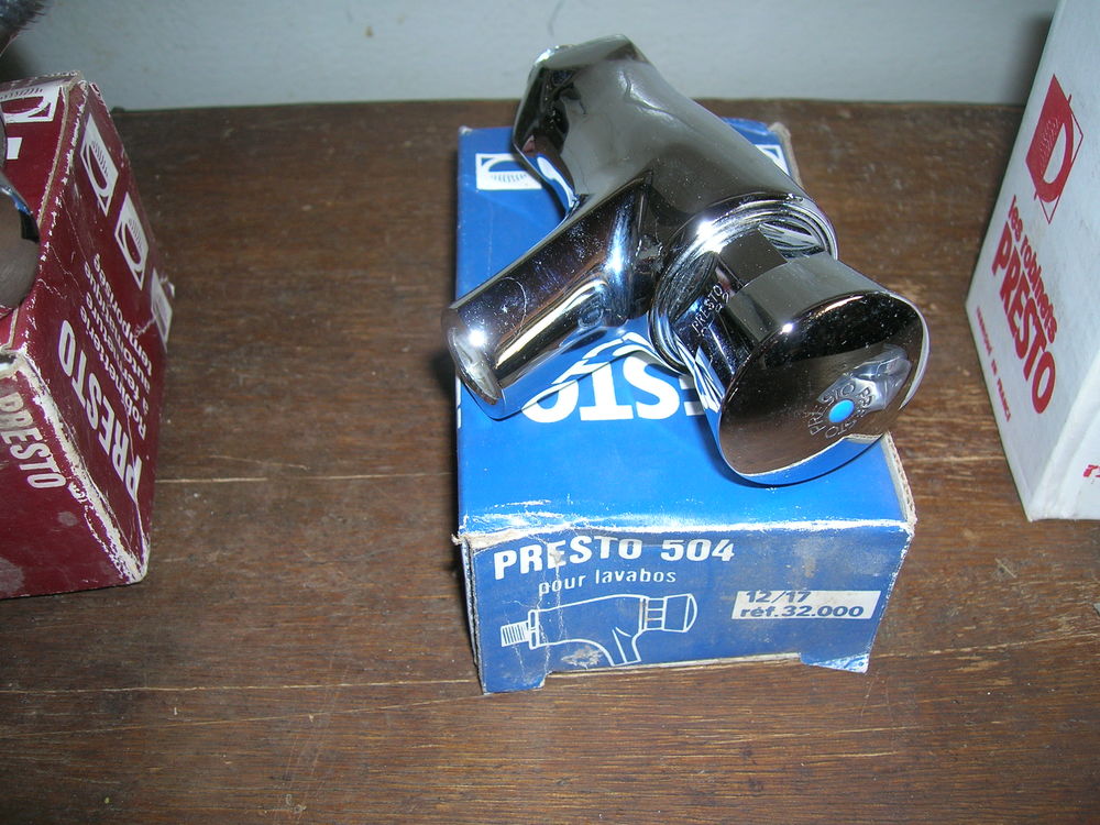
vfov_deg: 41.8
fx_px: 1080
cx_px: 550
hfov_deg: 54.0
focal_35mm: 34
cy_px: 412
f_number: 2.9
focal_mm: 5.7
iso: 50
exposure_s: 1/60.1
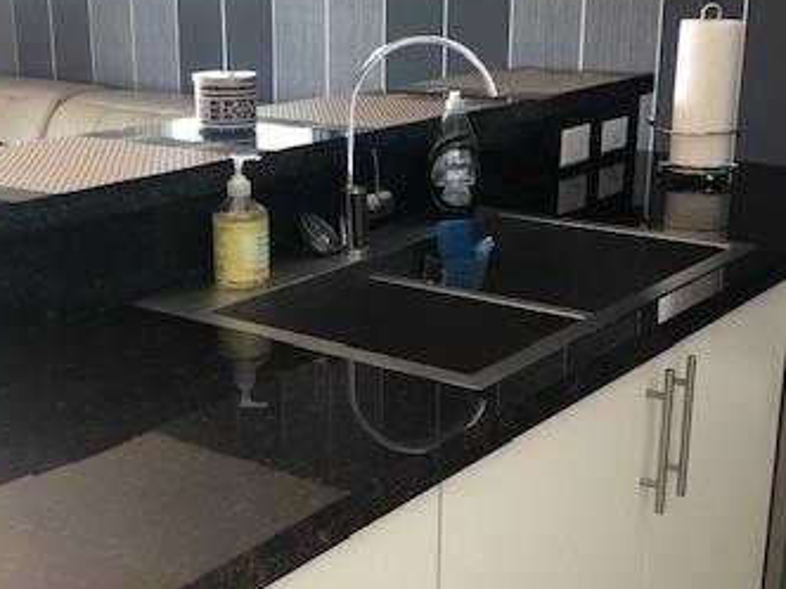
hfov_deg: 35.5
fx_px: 1226
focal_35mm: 54
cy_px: 345
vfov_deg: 27.0
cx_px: 350
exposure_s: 1/30
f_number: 1.8
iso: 25
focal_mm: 3.99
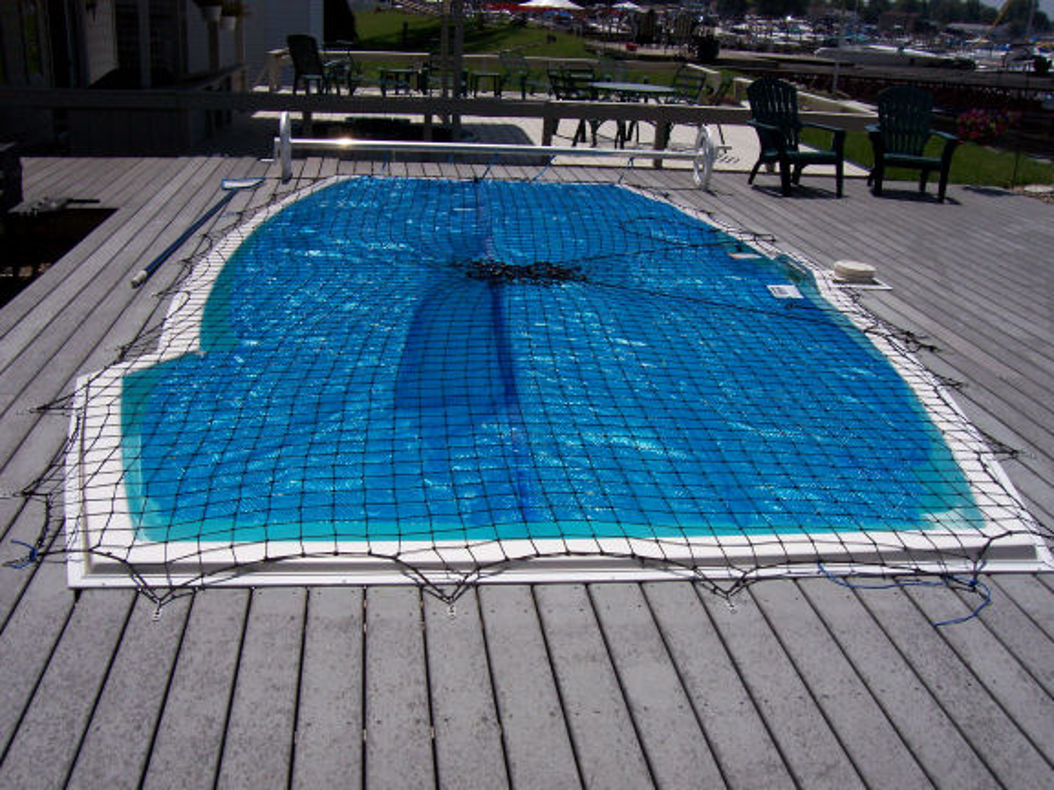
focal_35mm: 34
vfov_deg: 41.8
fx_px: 1035
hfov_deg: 54.0
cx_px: 527
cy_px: 395
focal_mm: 5.6
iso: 80
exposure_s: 1/1401
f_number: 5.1
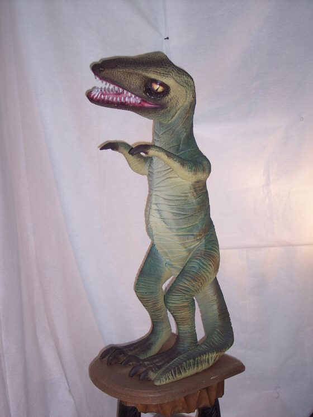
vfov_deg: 36.8
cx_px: 156
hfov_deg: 28.0
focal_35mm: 52
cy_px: 208
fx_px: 627
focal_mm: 10.7
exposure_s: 1/60
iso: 100
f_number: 3.4
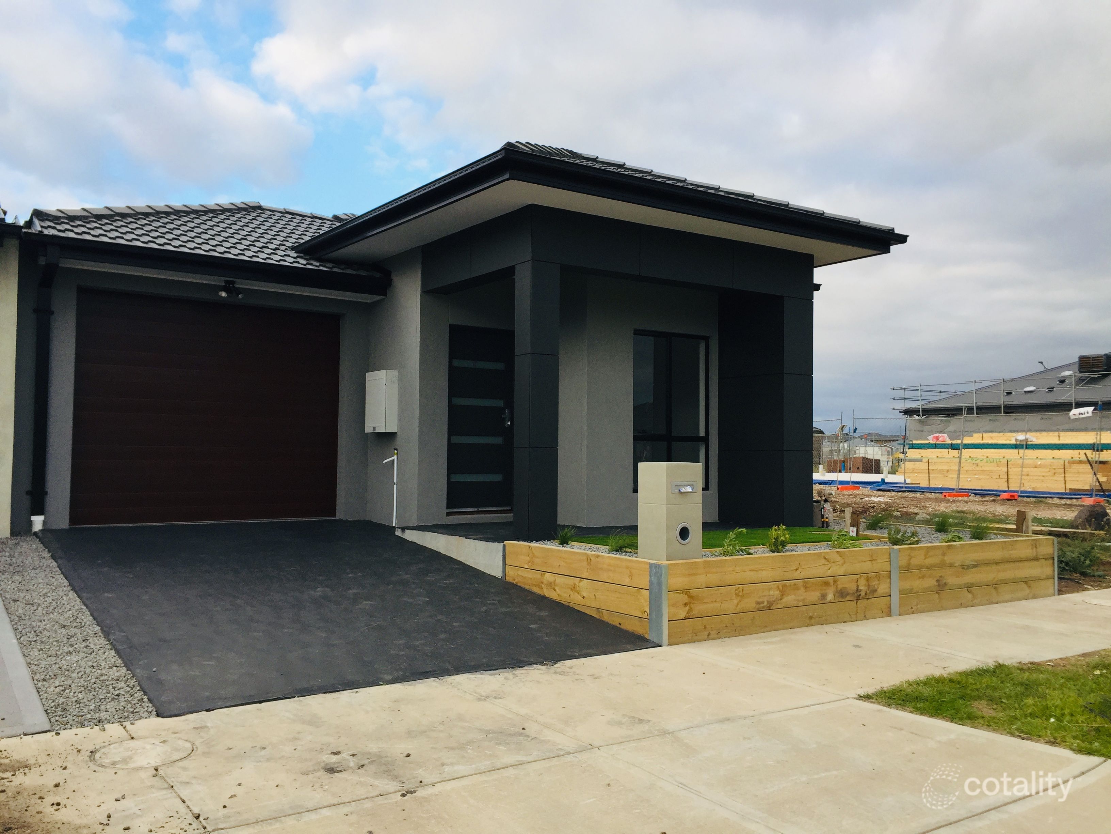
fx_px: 931
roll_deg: -0.6
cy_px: 417
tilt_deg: +1.7
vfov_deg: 48.2
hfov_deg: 61.7
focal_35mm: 29
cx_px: 556
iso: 32
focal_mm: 4.15
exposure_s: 1/488
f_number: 2.2
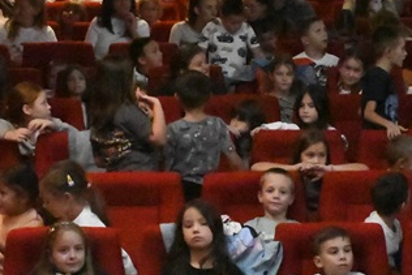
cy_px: 301
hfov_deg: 15.0
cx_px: 322
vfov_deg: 10.0
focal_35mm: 136
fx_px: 1557
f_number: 8
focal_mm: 28
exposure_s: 1/160
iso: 51200
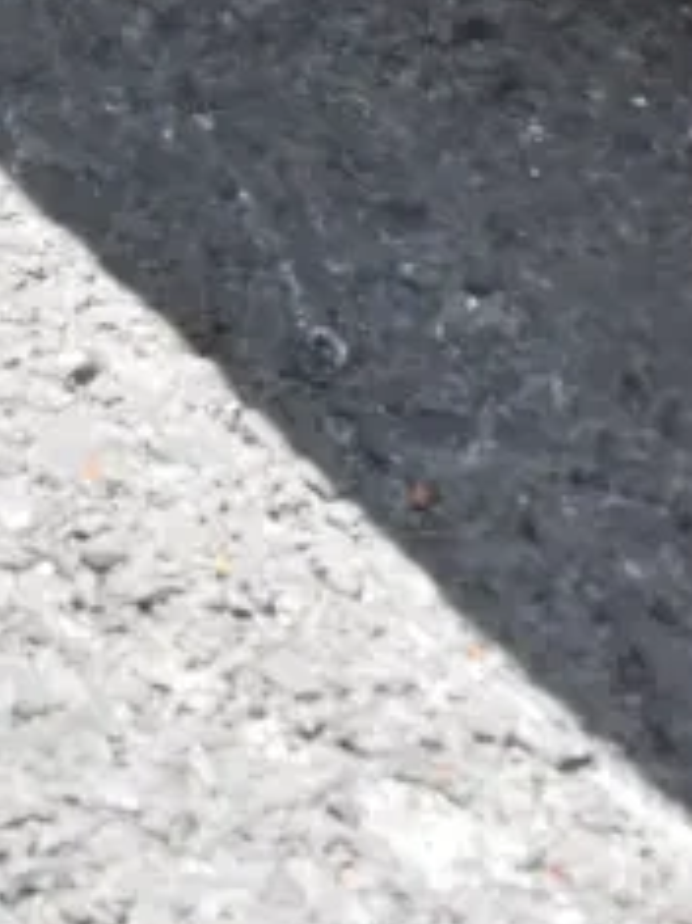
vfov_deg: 13.2
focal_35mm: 135
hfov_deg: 10.4
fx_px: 3602
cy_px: -741
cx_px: -503
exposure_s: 1/1250
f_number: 18
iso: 6400
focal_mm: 24
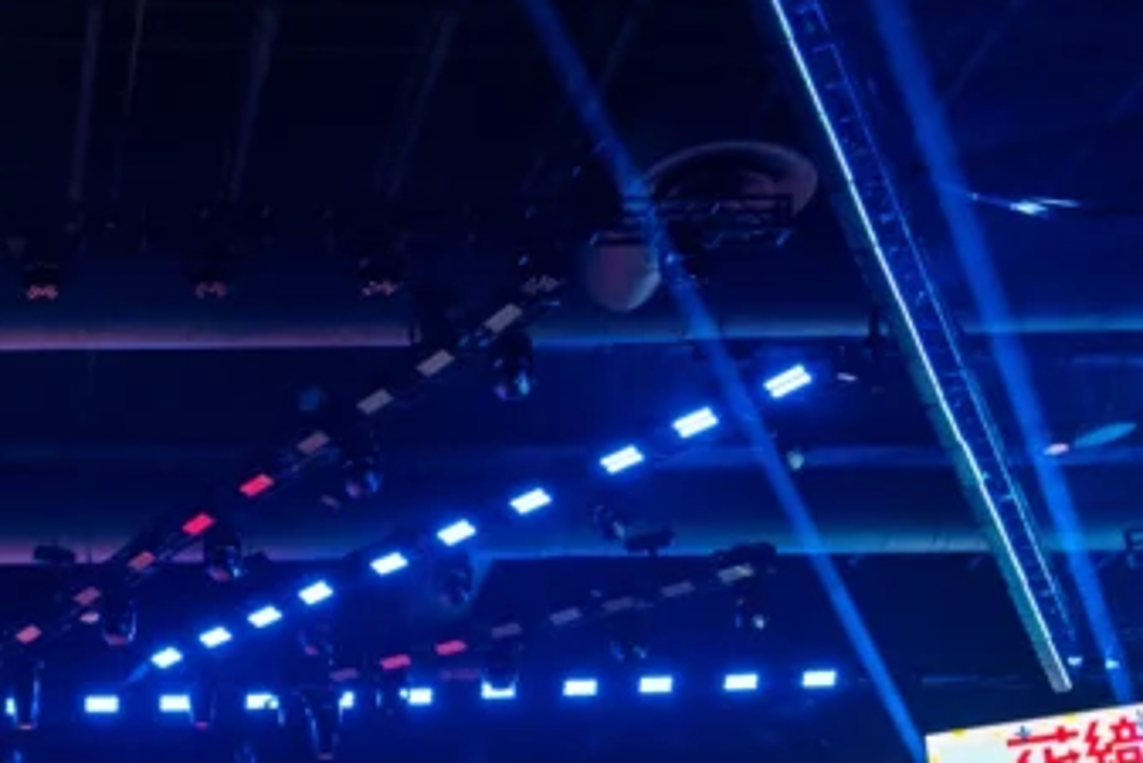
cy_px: 809
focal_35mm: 73
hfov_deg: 25.1
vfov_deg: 18.1
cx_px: -200
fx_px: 2319
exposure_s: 1/200
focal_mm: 24
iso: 2000
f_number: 4
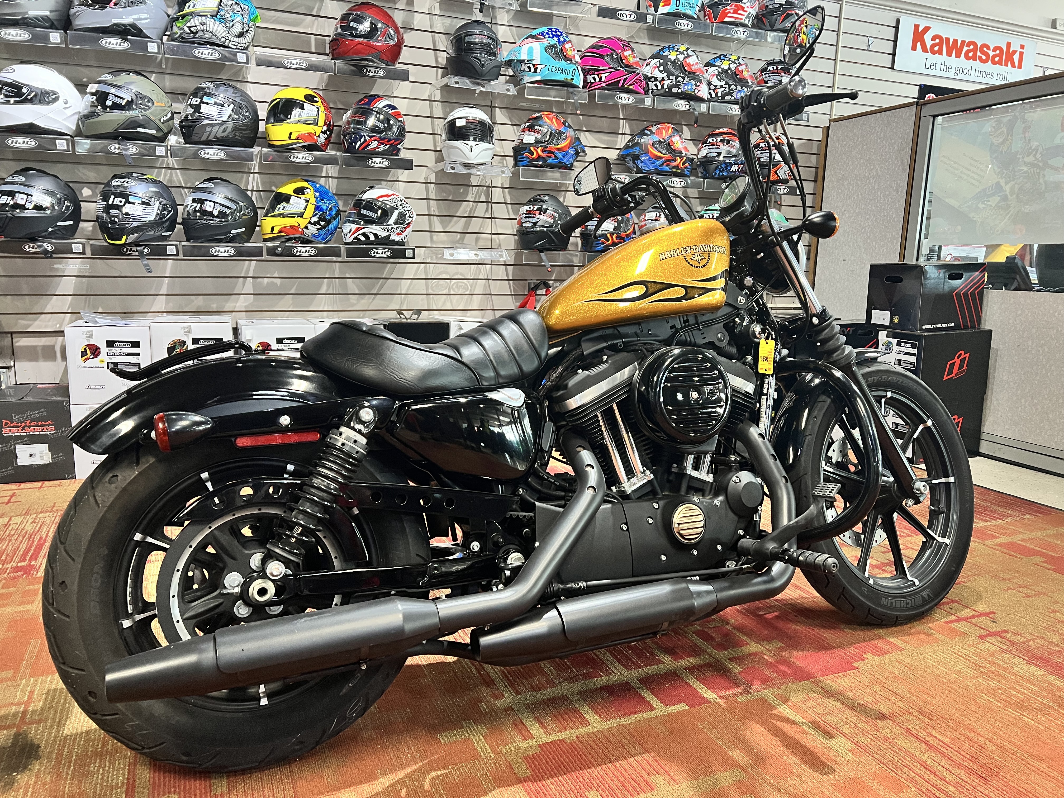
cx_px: 532
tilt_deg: -9.9
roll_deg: -1.0
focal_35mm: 26
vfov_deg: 53.1
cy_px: 399
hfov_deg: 67.3
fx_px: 799
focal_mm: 5.7
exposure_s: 1/60
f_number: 1.5
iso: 400
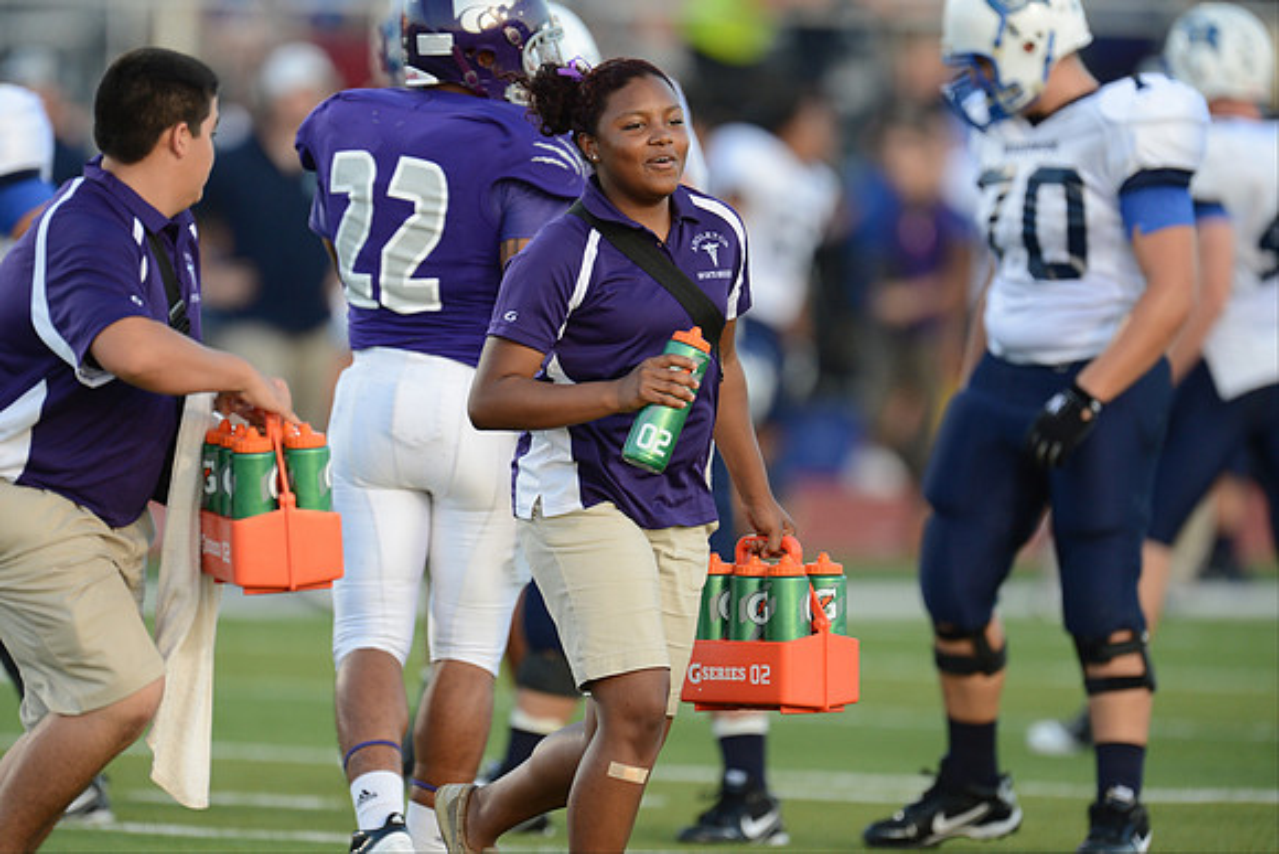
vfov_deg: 2.5
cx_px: 640
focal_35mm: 550
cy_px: 427
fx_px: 19544
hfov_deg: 3.7
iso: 1250
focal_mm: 550
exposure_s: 1/800
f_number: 4
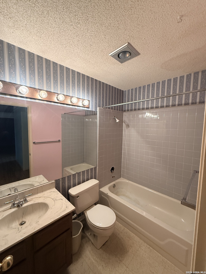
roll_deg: -0.3
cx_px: 103
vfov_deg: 102.1
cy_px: 137
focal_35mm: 14
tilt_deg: -2.7
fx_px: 111
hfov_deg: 85.7
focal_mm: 2.22
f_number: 2.2
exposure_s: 1/120
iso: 250
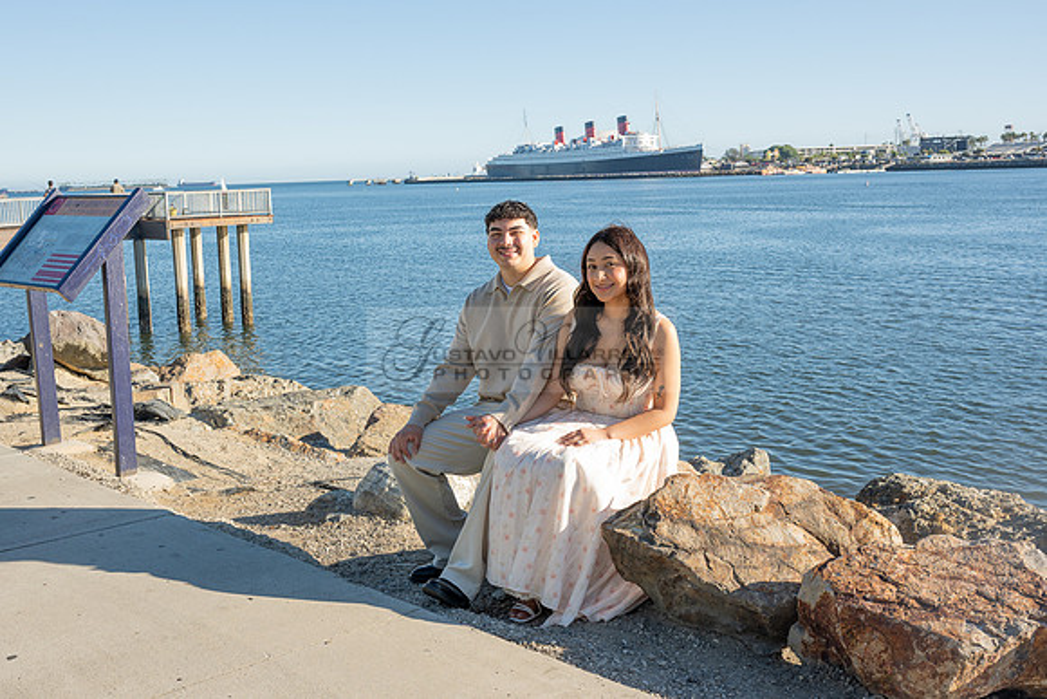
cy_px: 349
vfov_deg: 33.8
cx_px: 473
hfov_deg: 49.0
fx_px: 1148
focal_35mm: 39
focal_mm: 36
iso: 200
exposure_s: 1/200
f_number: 9
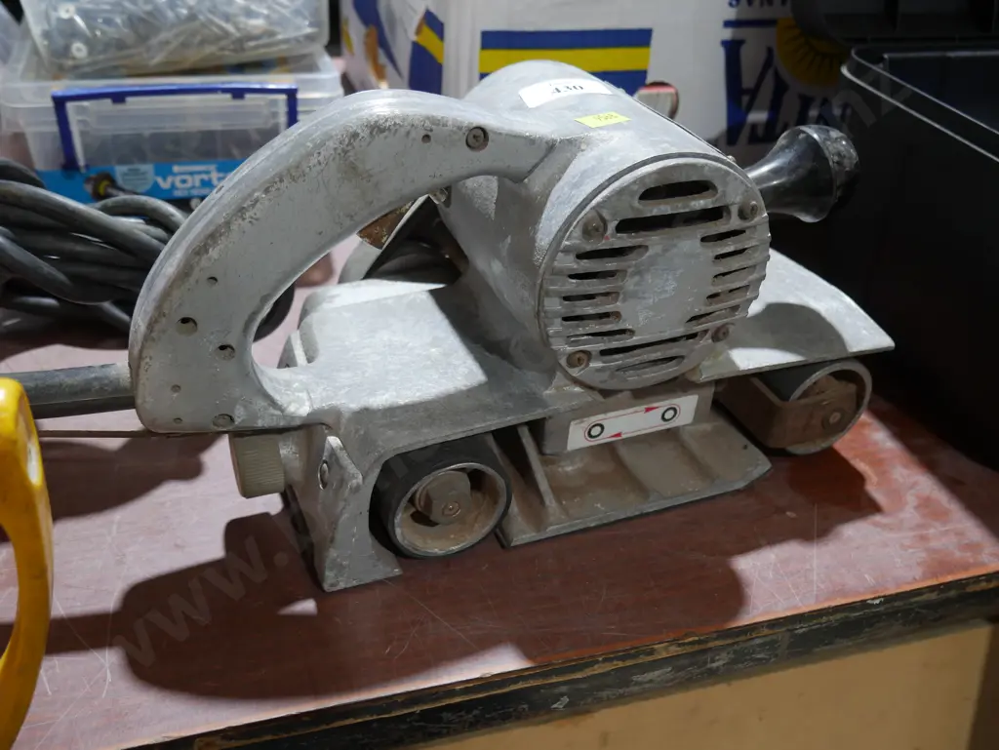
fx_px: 982
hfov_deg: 53.9
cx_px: 500
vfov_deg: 41.8
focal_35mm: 34
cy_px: 375
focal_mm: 17
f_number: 4
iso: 640
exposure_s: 1/60
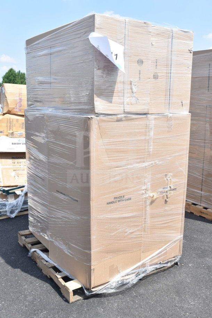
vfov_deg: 51.3
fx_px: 331
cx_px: 106
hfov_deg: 35.5
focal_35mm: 38
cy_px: 159
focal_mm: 25
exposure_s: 1/250
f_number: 8
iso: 200
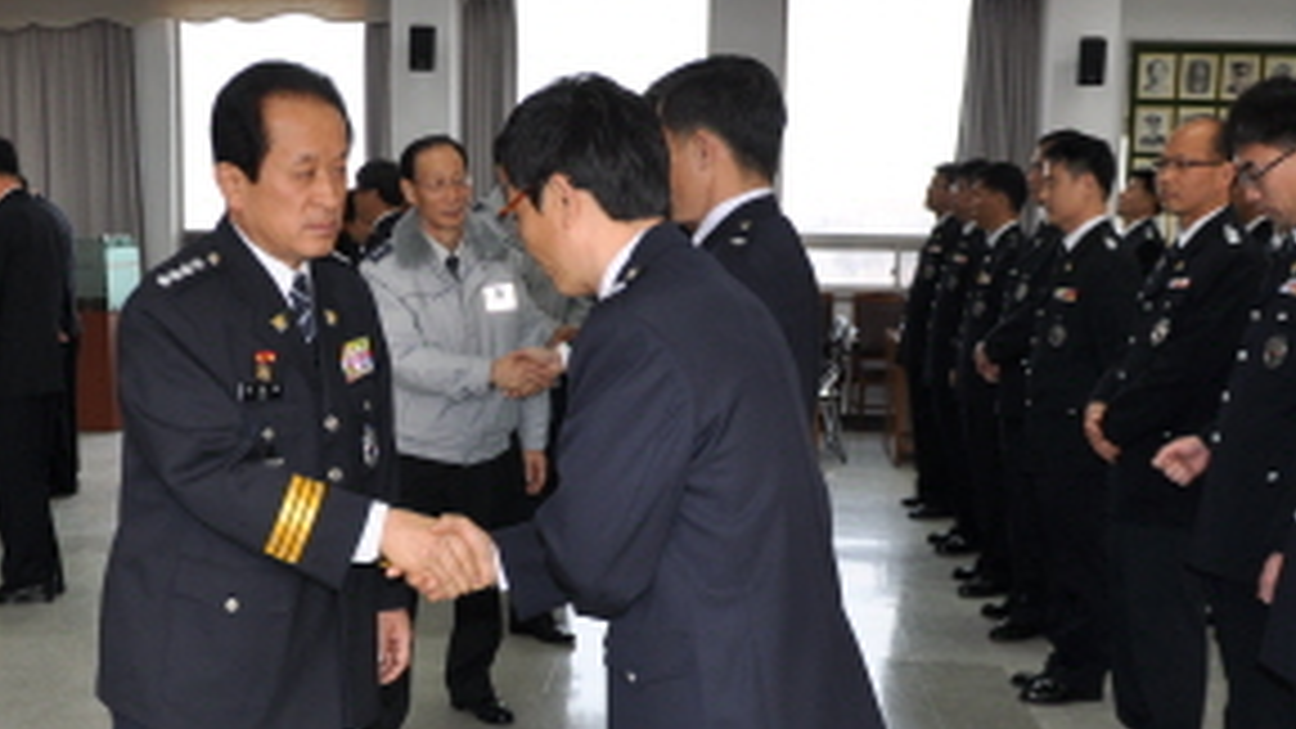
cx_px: 464
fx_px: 1684
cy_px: 621
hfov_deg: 41.7
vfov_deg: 23.9
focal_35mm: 49
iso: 220
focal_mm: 18
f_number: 3.5
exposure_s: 1/200
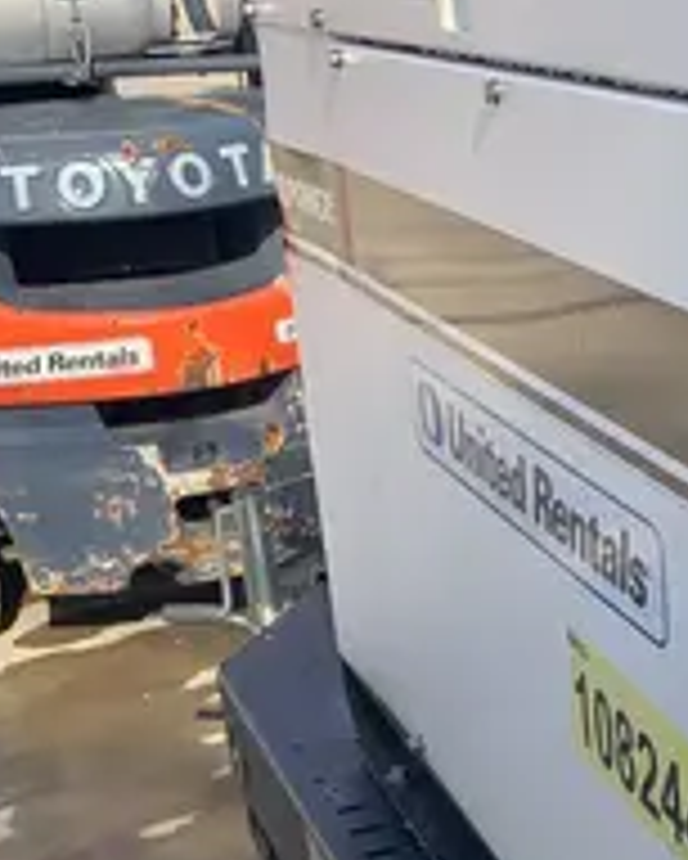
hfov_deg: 19.9
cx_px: 782
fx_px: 1857
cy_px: 777
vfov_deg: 25.2
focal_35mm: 73
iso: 25
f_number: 1.8
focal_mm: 4.25
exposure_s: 1/1190
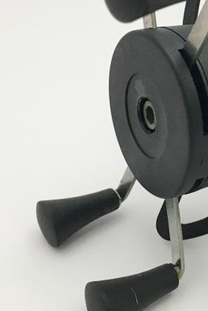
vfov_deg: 32.7
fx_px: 529
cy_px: 115
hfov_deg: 21.7
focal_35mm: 61
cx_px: 191
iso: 160
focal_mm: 4.15
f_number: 2.2
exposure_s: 1/30
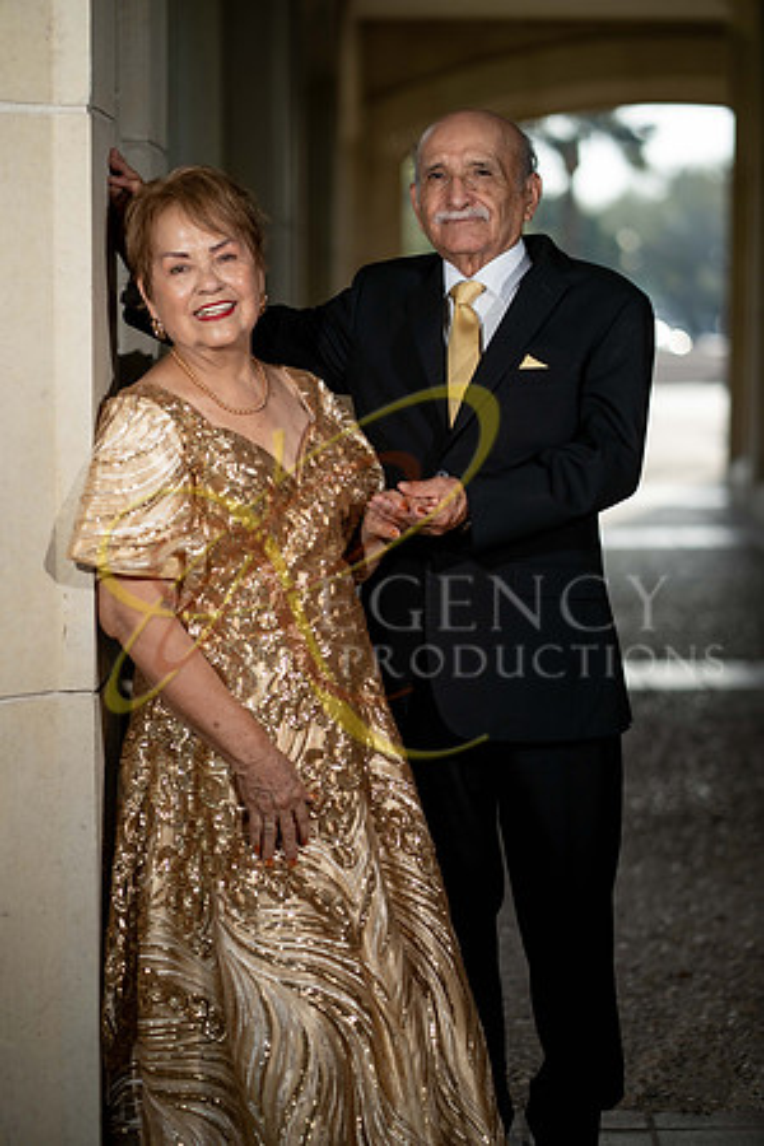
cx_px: 382
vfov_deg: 23.9
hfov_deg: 16.1
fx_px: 2706
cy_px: 573
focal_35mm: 85
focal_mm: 85
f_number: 2.2
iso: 200
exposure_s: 1/2000
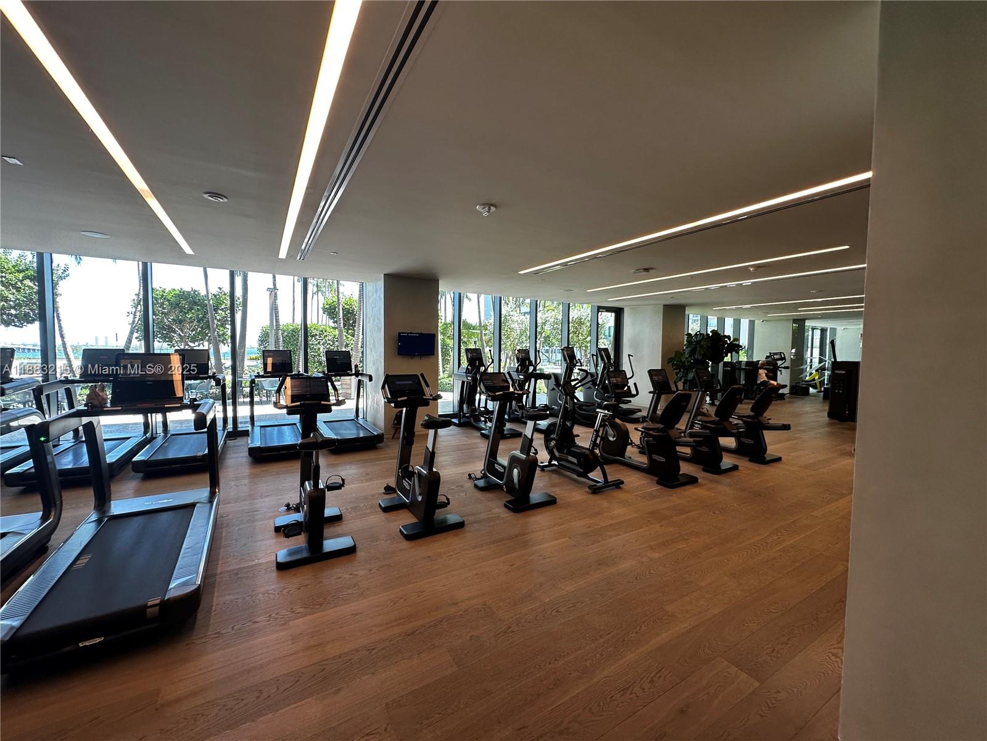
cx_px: 494
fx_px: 399
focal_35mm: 14
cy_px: 370
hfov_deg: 102.1
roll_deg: -1.4
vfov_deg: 85.7
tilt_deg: -3.4
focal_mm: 2.22
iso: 50
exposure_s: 1/99
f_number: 2.2
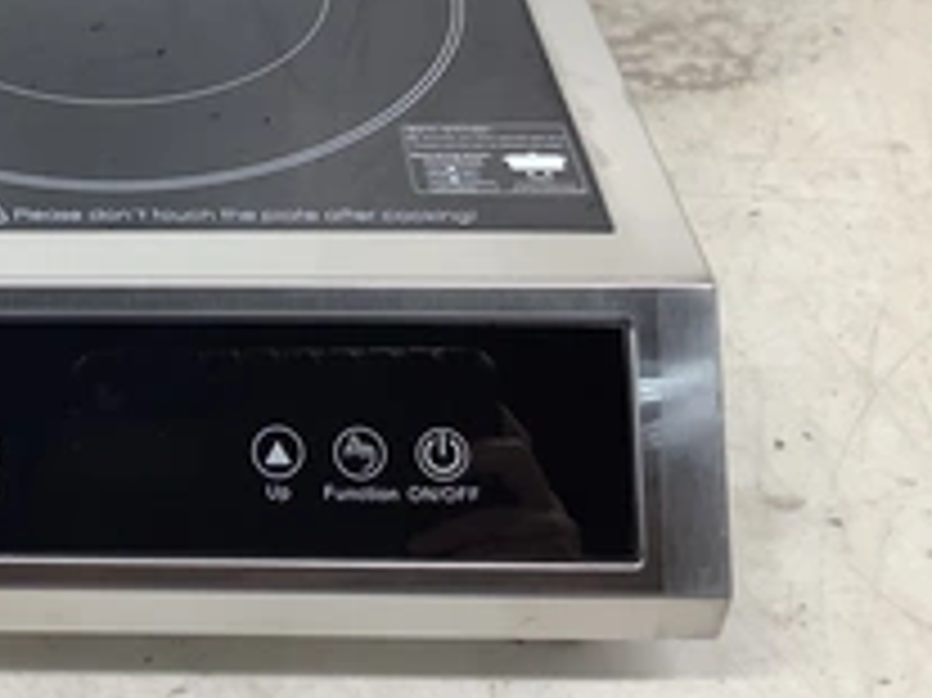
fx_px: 1615
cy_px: 158
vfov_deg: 24.1
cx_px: 45
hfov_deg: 30.4
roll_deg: +2.0
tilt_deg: -38.2
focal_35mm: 60
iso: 50
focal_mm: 3.3
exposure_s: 1/60
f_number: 2.4
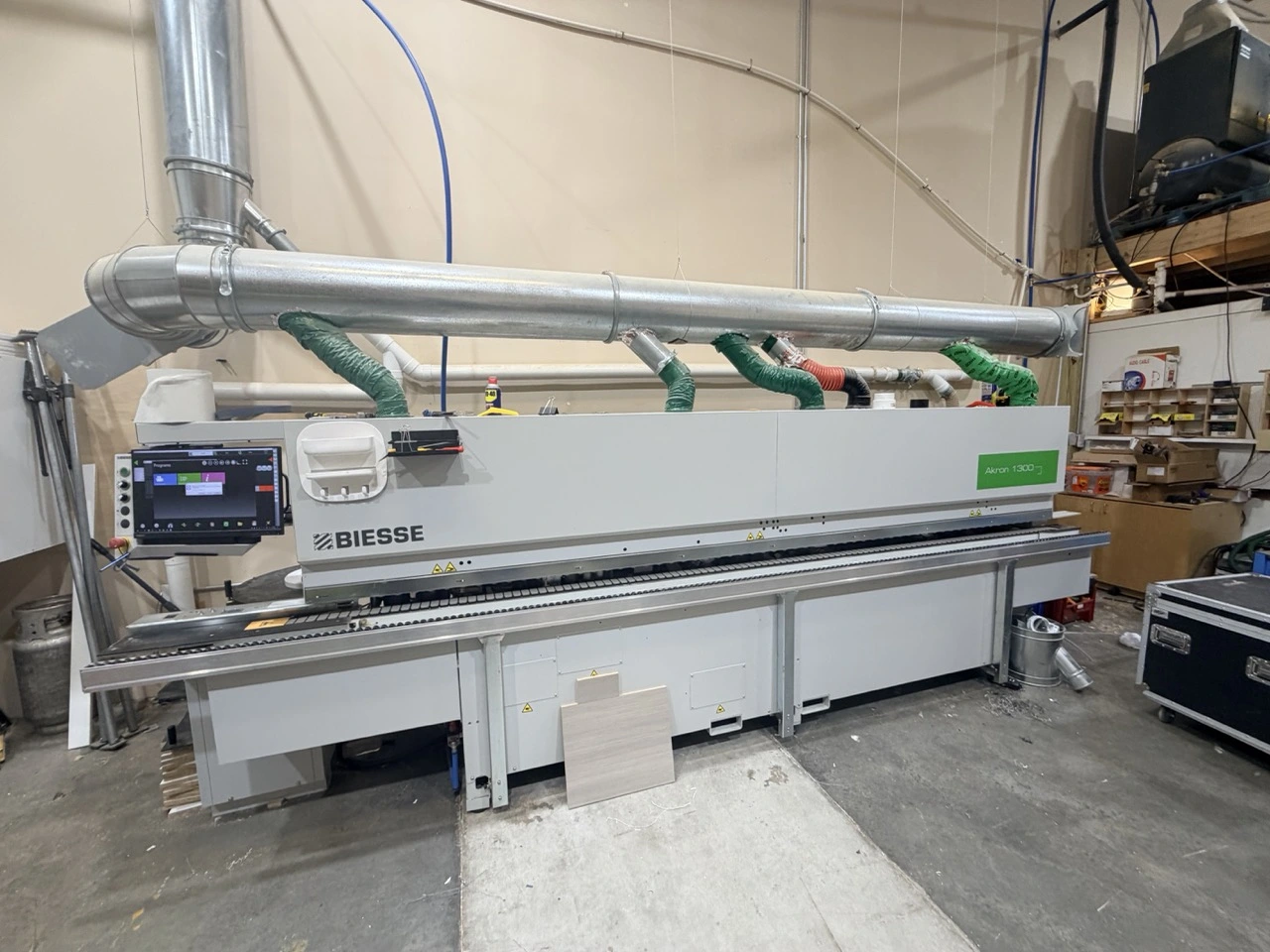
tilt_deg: -8.3
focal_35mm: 14
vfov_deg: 85.7
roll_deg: +1.7
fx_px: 514
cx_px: 635
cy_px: 476
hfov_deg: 102.1
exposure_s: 1/120
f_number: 2.2
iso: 160
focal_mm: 2.22
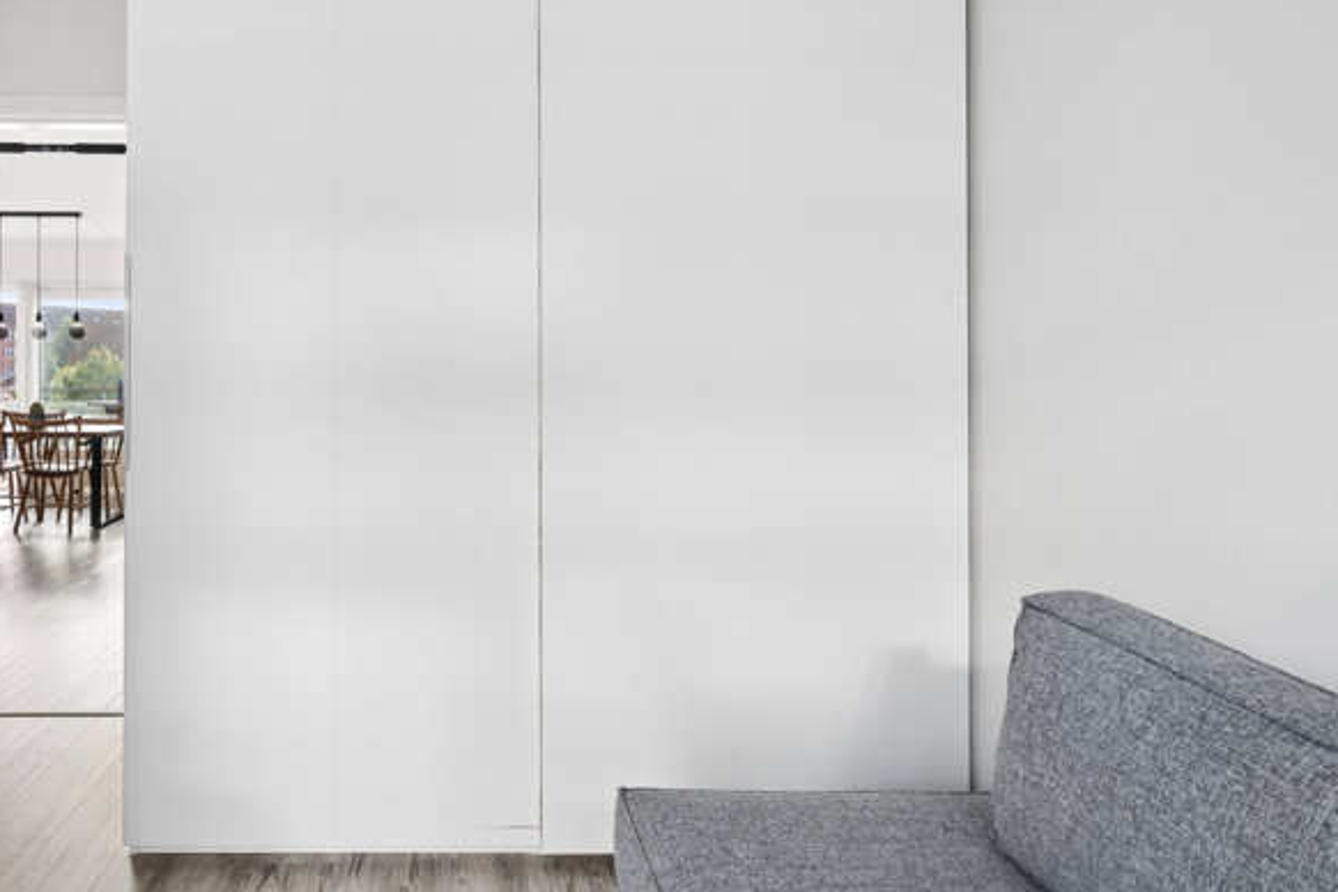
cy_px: 367
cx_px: 437
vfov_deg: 56.9
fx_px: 818
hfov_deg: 75.9
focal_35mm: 22
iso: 200
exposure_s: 1/15
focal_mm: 16
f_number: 9
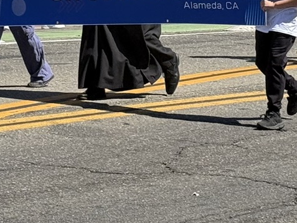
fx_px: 1768
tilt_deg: -0.2
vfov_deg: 7.1
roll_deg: +0.0
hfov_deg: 9.6
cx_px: 220
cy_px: -64
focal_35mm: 206
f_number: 1.78
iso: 64
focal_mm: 6.76
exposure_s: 1/3226
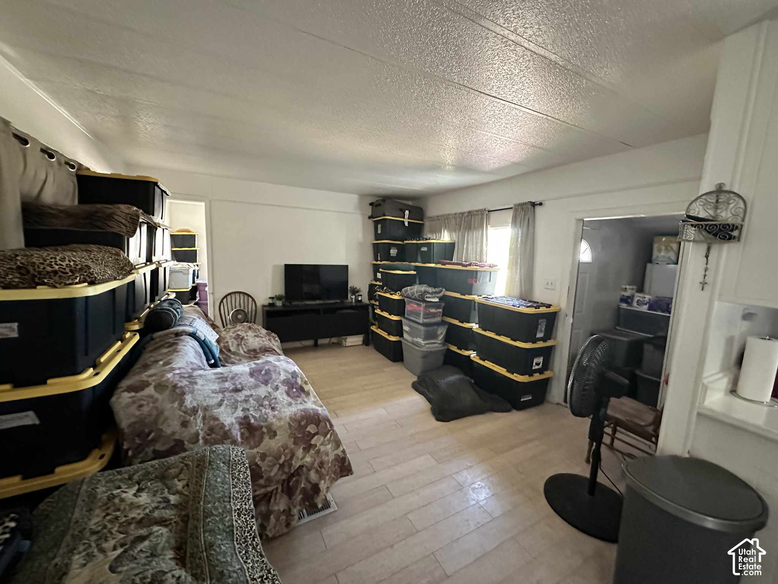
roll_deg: -2.0
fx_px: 315
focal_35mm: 14
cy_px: 292
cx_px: 389
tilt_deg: -7.3
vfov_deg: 85.7
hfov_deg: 102.1
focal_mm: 2.22
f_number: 2.2
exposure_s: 1/52
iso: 1250
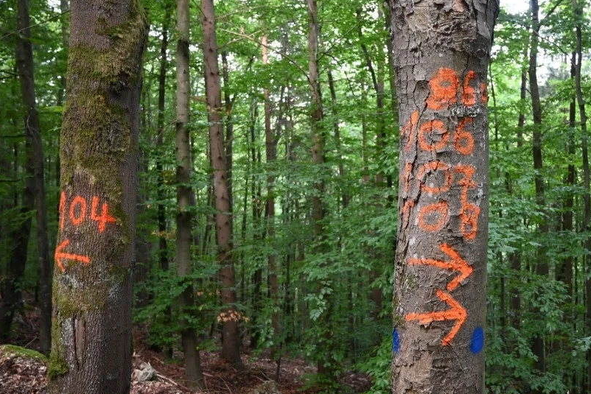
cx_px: 396
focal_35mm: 36
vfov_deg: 37.2
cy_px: 186
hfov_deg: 52.5
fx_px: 586
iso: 2200
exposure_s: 1/125
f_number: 4
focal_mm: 26.5
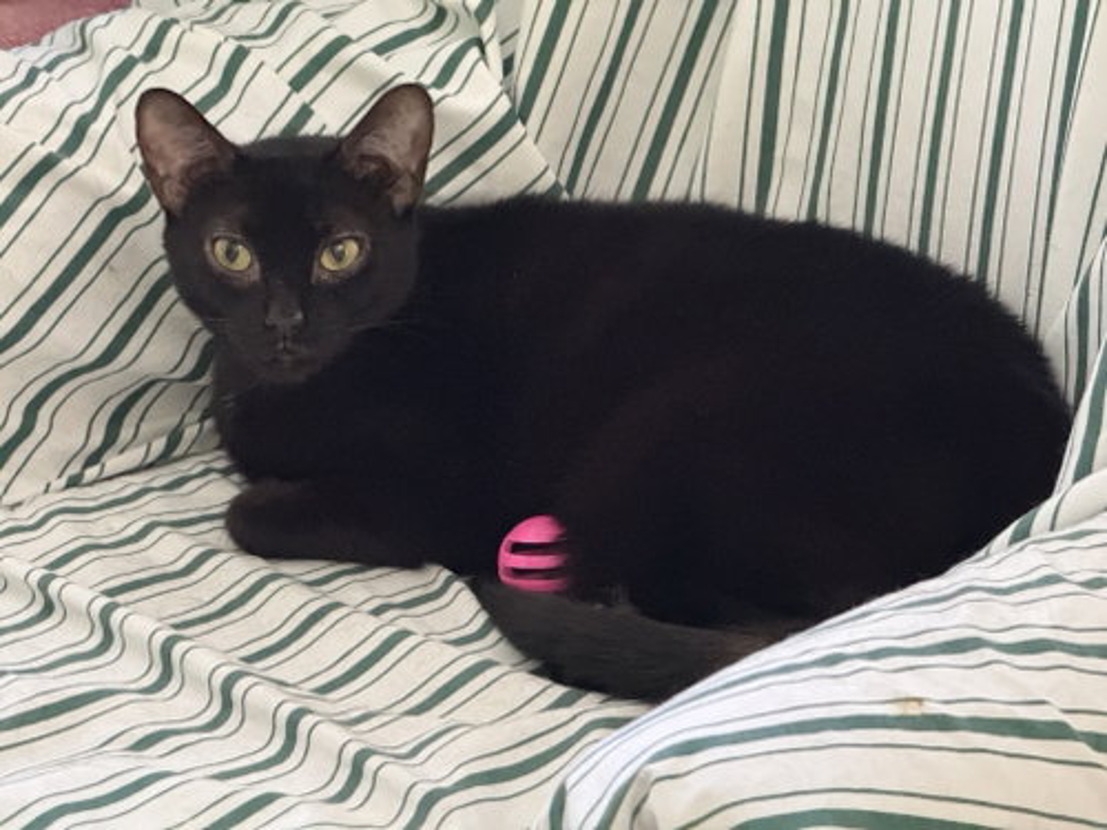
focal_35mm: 120
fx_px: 3838
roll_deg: +2.7
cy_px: 415
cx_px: 554
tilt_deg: -25.0
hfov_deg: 16.4
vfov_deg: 12.3
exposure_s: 1/30
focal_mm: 15.66
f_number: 2.8
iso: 2000
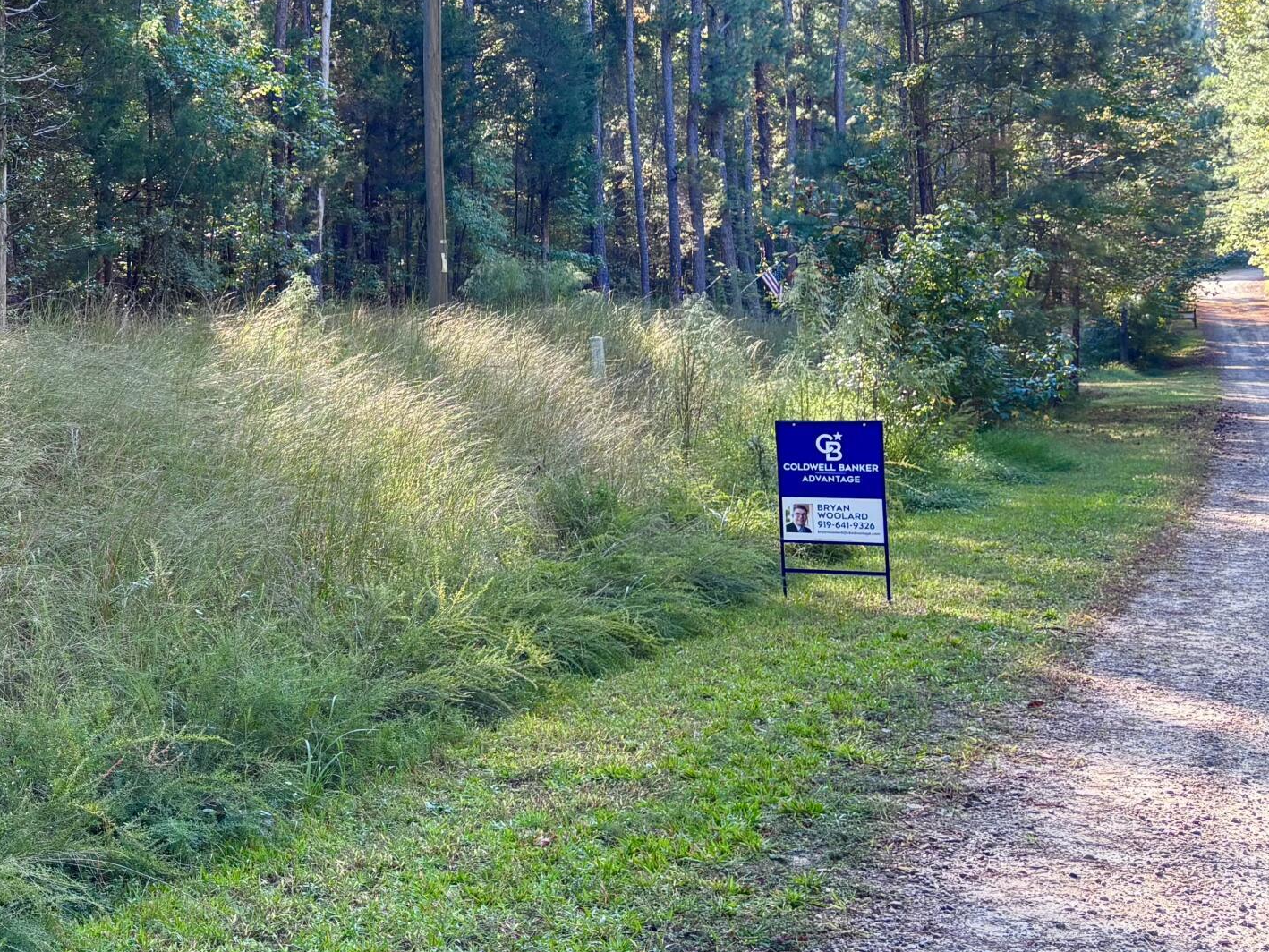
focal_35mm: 55
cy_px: 253
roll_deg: -0.7
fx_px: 2017
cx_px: -36
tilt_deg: +3.0
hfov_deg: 31.9
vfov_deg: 26.3
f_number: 1.6
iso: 64
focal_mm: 5.96
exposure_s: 1/122
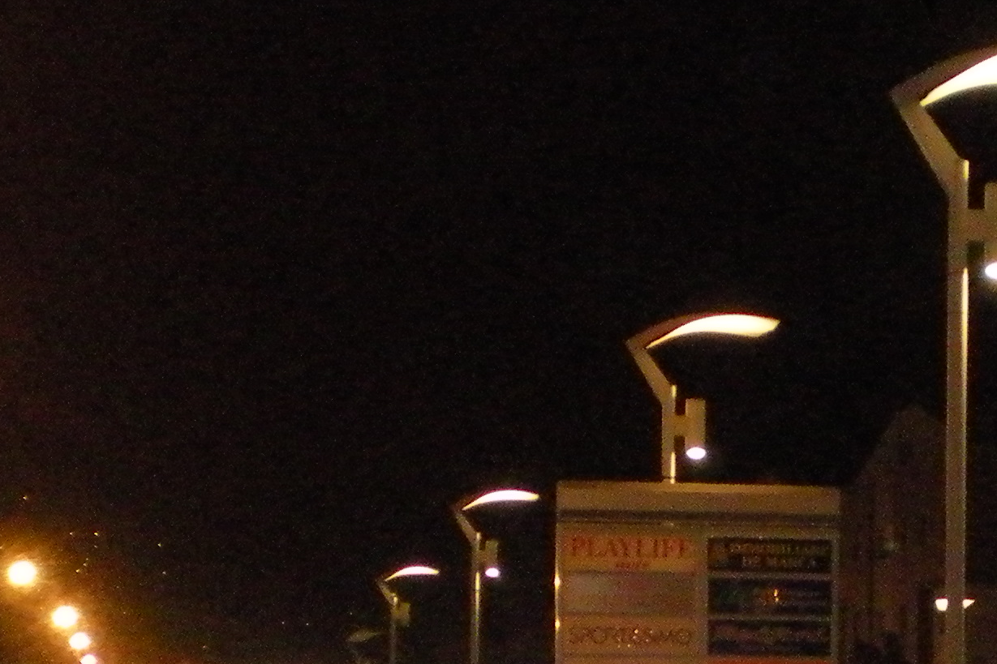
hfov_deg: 19.3
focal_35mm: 105
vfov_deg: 12.7
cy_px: 774
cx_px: 759
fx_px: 2907
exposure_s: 1/60
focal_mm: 6.3
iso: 800
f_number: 3.1
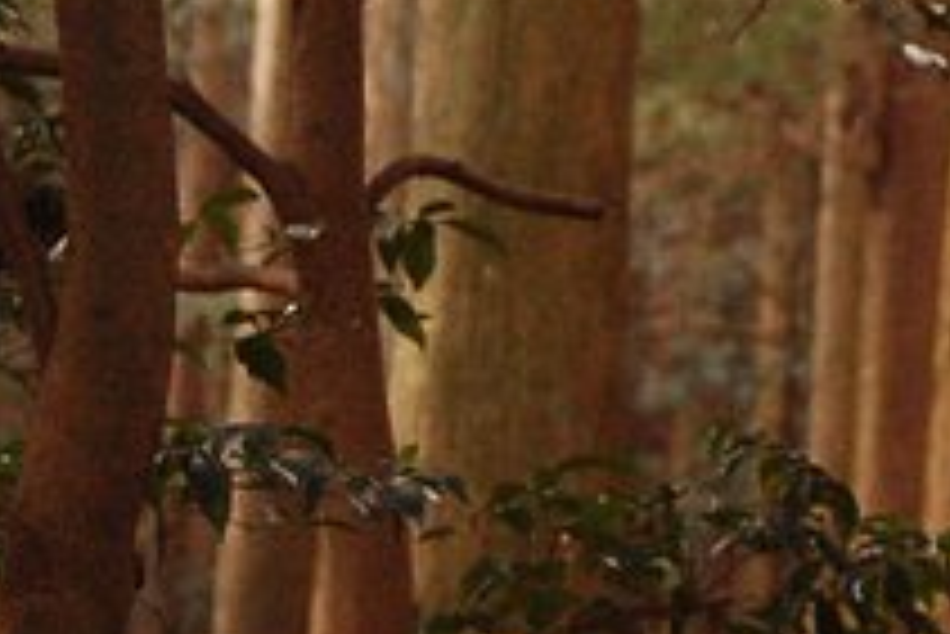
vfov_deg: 3.9
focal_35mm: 349
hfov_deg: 5.8
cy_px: -151
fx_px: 9216
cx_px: 1968
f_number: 4.5
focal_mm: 48
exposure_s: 1/125
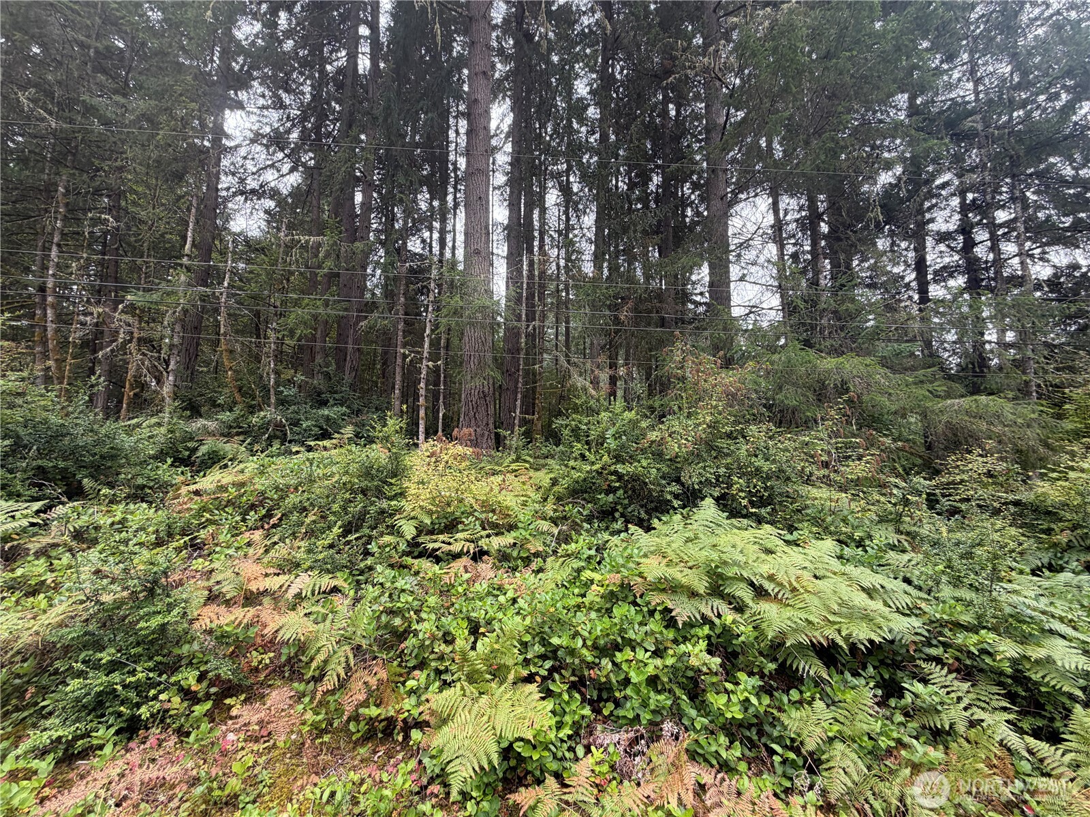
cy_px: 408
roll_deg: -0.6
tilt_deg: +9.8
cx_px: 545
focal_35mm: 14
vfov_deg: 85.7
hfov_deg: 102.1
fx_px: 441
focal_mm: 2.22
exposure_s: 1/121
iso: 50
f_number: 2.2
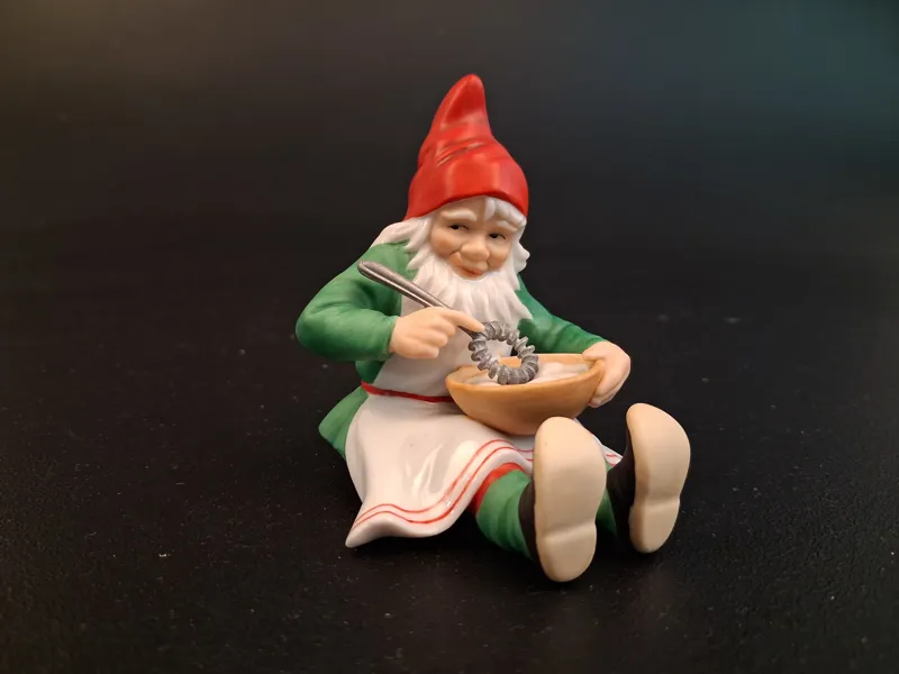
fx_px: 701
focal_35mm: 27
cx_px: 450
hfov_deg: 65.3
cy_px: 337
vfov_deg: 51.4
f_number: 1.8
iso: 250
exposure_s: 1/50
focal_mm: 4
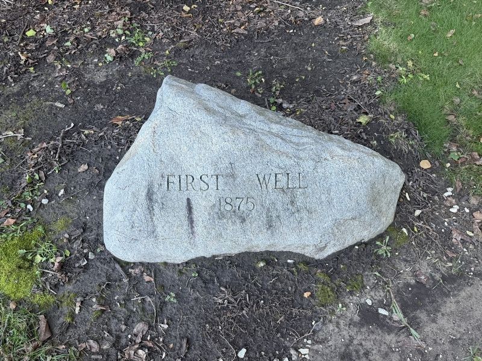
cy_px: 180
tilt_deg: -52.2
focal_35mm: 24
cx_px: 241
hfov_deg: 71.6
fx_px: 334
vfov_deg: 56.8
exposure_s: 1/121
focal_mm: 6.76
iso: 100
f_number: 1.78
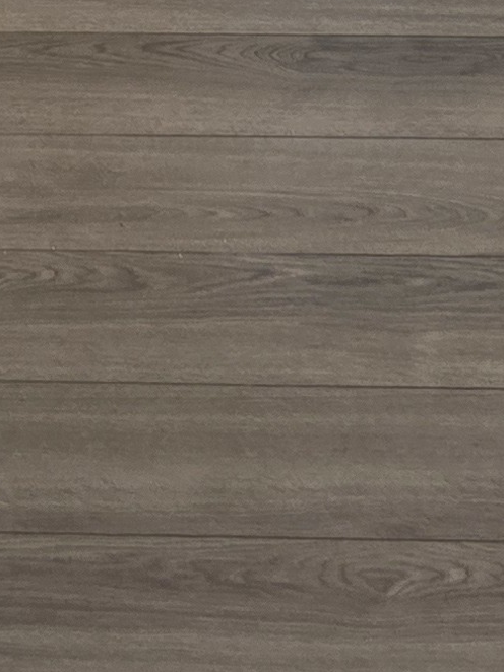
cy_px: -1128
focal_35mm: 139
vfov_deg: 11.0
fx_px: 2700
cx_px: 567
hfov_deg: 10.5
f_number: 1.7
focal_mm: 6.3
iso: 80
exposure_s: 1/120
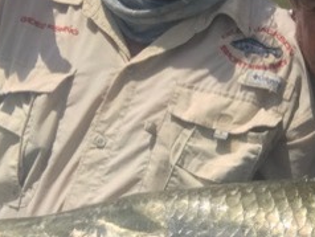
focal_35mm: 86
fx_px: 783
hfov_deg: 21.7
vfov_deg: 17.2
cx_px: 332
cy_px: 89
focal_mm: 2.87
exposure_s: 1/984
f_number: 2.2
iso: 25
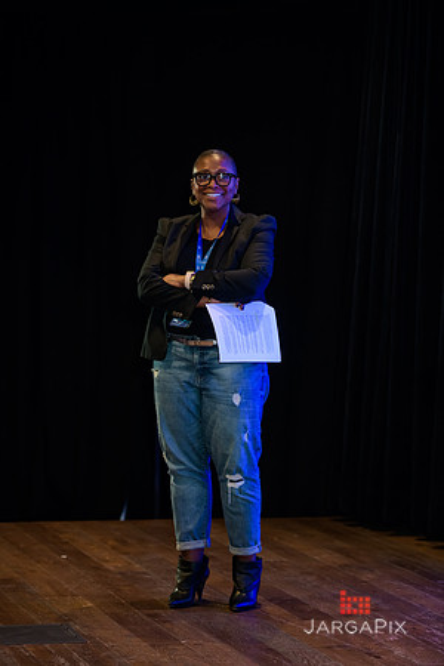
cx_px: 222
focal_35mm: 112
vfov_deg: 18.3
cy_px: 333
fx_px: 2072
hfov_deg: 12.2
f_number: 3.2
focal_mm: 112
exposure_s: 1/200
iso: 1600
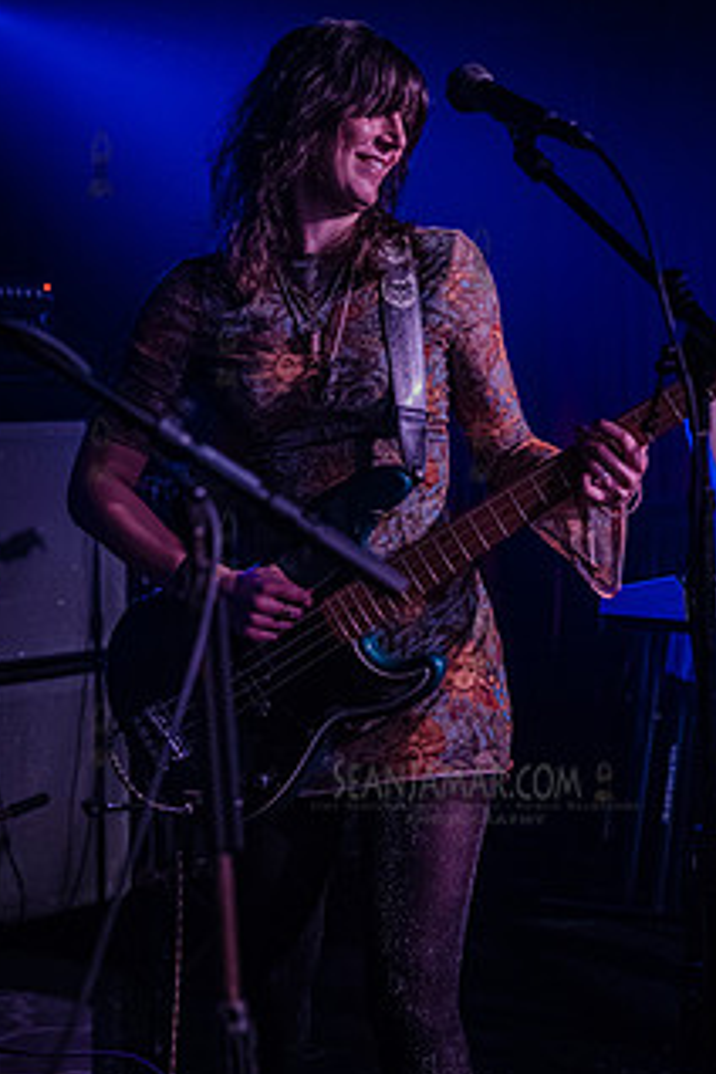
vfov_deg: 29.6
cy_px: 449
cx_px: 480
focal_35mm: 68
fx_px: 2029
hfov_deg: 19.9
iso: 16000
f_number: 3.2
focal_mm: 48
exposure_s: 1/320
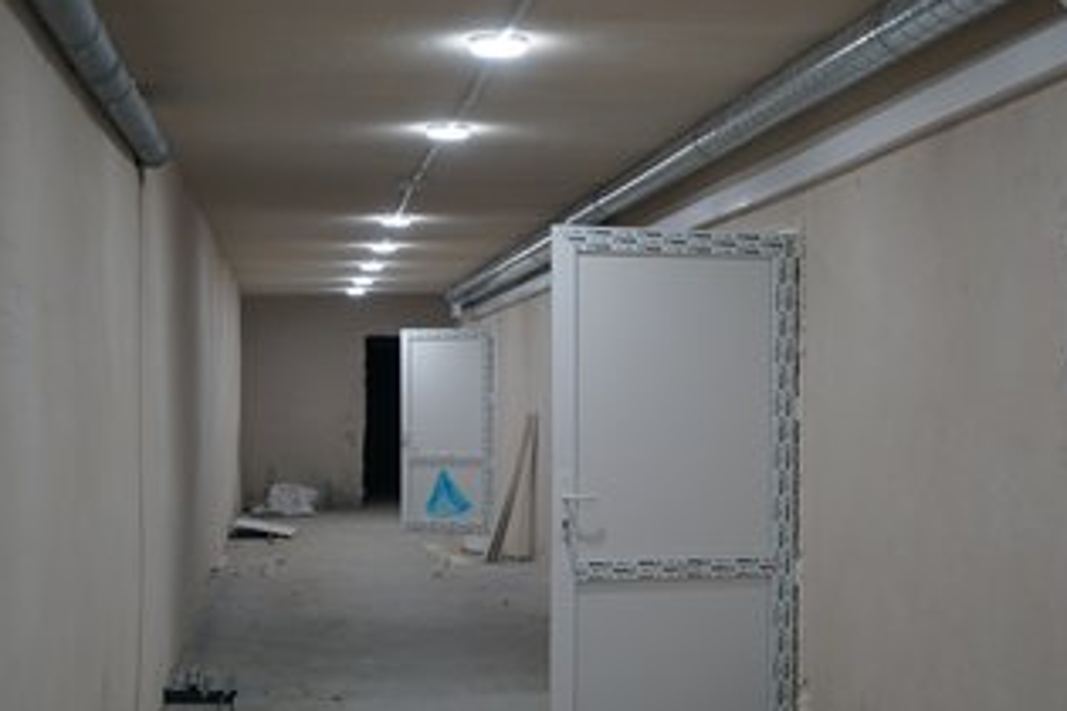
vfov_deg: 22.2
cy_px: 411
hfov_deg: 32.9
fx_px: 1808
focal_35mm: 61
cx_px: 562
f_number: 4
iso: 250
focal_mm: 48
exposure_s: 1/60
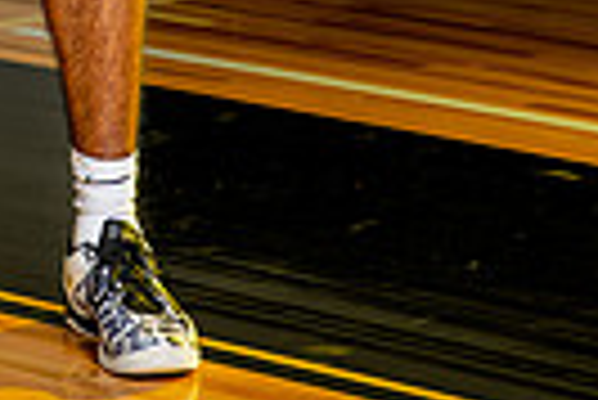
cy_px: -526
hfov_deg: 8.7
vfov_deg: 5.6
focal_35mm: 236
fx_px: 3924
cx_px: 22
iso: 100
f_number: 6.3
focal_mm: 70
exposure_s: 1/200
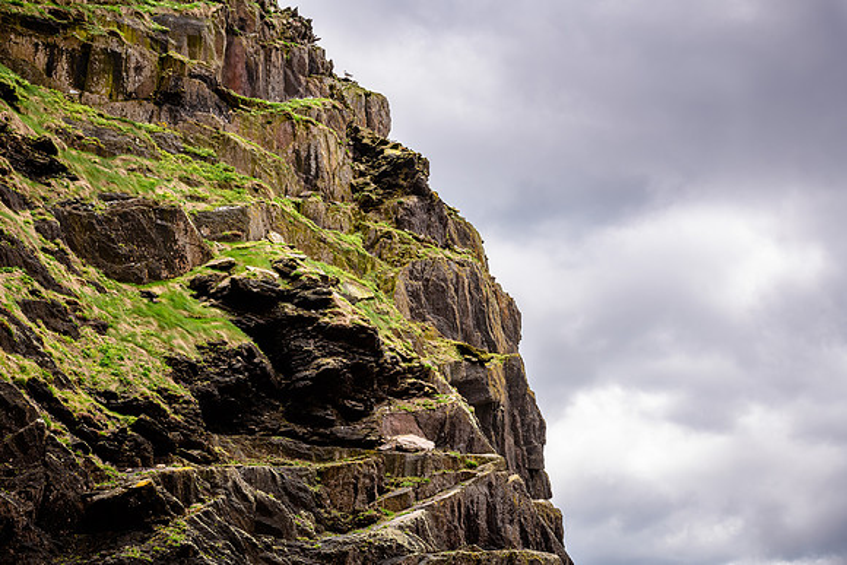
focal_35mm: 70
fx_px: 1647
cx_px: 424
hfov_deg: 28.8
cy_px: 282
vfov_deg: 19.5
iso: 280
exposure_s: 1/320
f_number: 8
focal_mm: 70
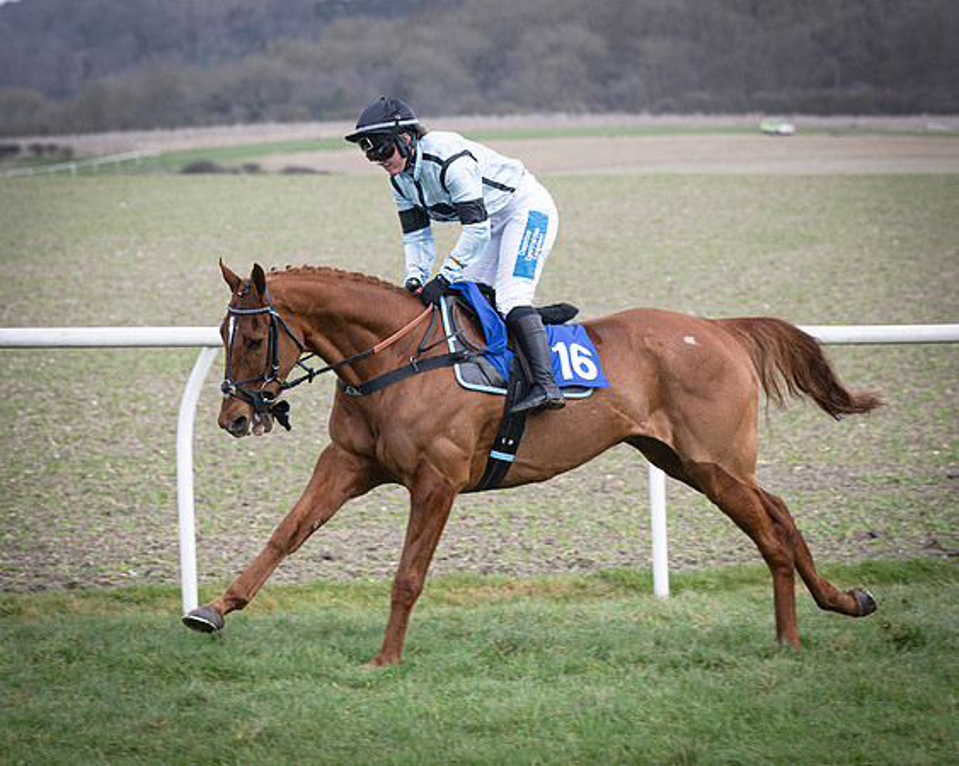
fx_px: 6543
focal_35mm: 231
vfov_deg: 6.7
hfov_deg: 8.4
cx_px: 287
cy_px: 355
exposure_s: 1/640
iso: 200
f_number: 4
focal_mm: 115
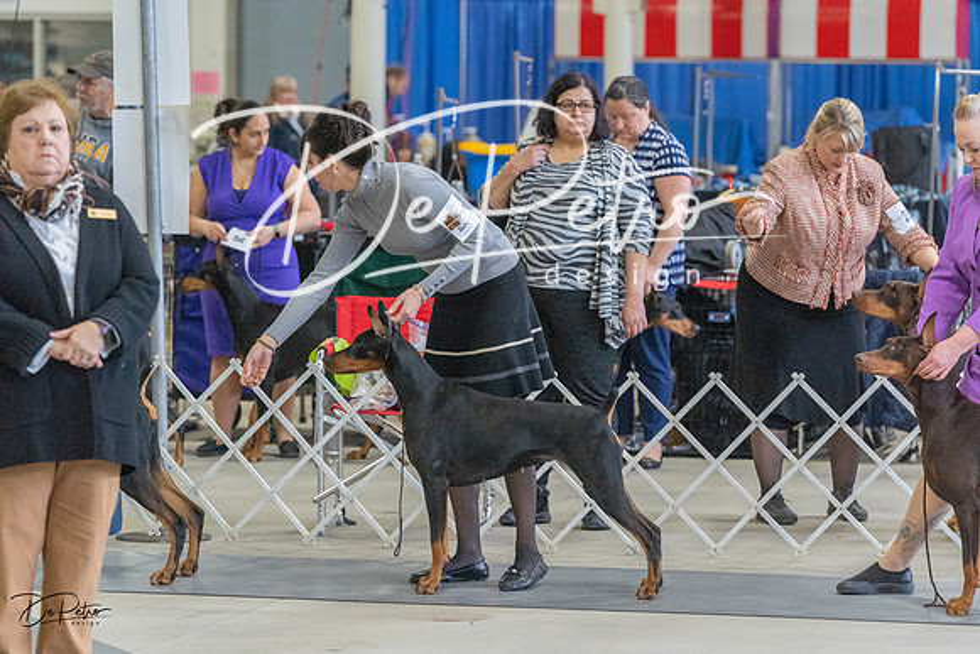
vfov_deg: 7.5
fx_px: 4955
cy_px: 327
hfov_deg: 11.3
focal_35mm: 182
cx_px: 490
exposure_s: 1/320
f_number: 5
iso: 6400
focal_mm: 182
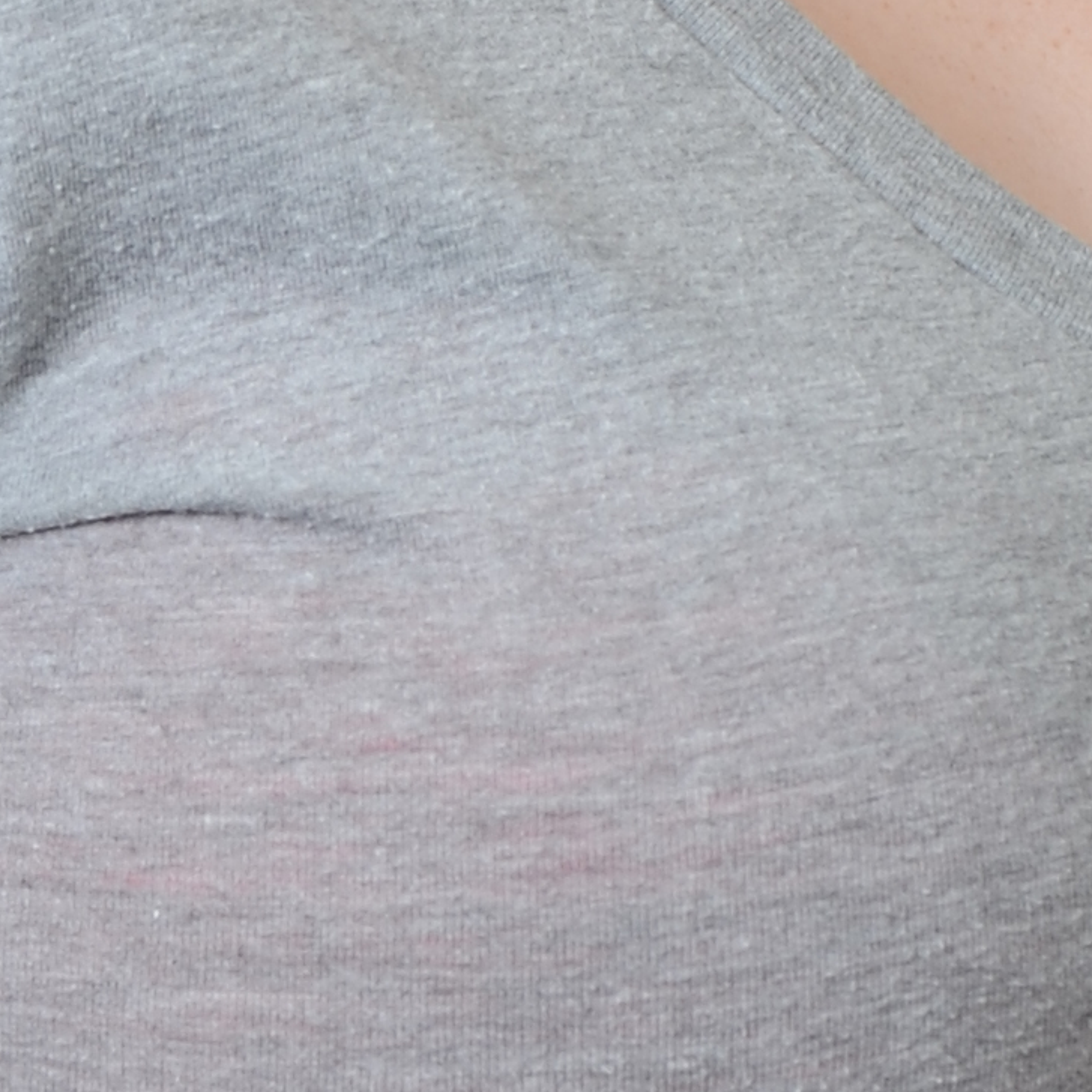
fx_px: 27696
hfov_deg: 2.3
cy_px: -775
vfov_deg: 2.3
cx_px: 958
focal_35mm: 776
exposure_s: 1/125
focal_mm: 90
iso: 200
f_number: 5.6
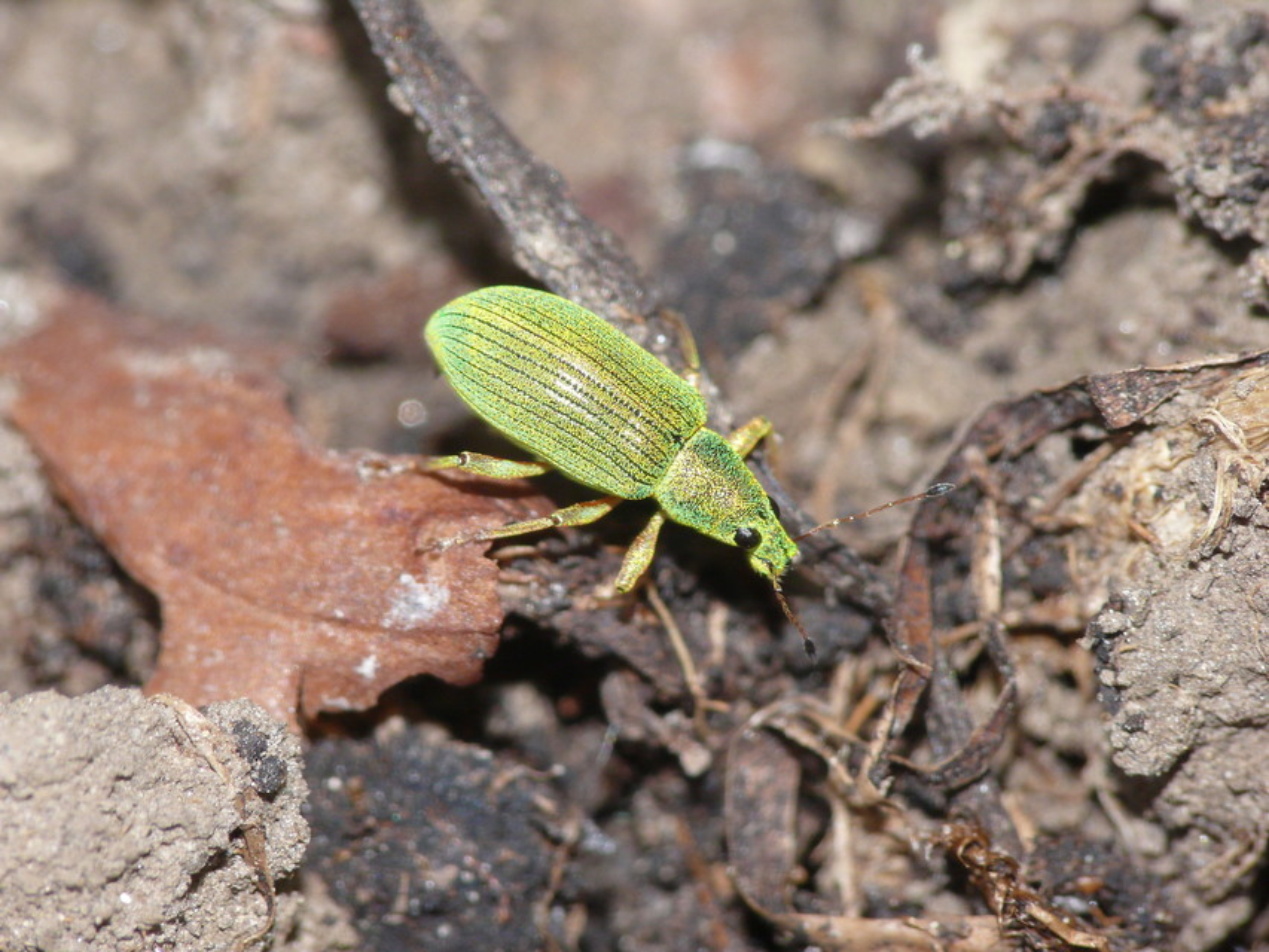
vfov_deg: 3.5
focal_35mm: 420
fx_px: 15399
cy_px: 476
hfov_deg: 4.7
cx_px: 634
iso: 200
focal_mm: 88.8
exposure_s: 1/80
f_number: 8
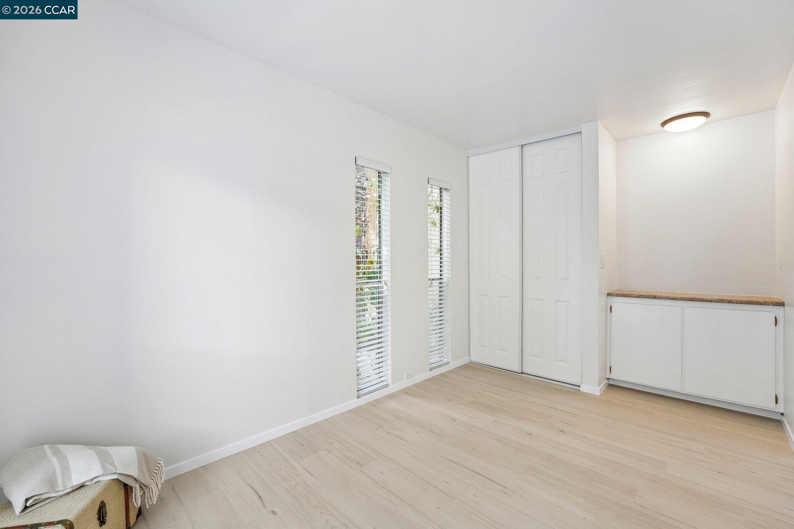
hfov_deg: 104.3
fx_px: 309
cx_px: 397
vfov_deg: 81.2
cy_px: 264
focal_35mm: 14
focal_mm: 14
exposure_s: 1/25
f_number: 8
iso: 640
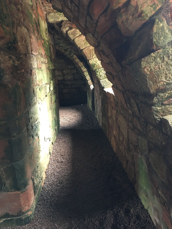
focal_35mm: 29
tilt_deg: -10.4
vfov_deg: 61.7
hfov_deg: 48.2
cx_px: 86
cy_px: 114
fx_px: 192
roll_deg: +3.6
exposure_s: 1/17
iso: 100
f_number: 2.2
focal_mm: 4.15
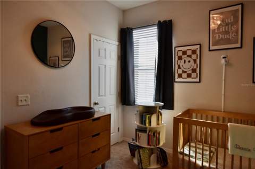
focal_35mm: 21
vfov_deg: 59.4
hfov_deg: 81.3
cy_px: 84
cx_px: 128
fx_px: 149
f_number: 6.3
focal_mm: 14
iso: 800
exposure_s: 1/160
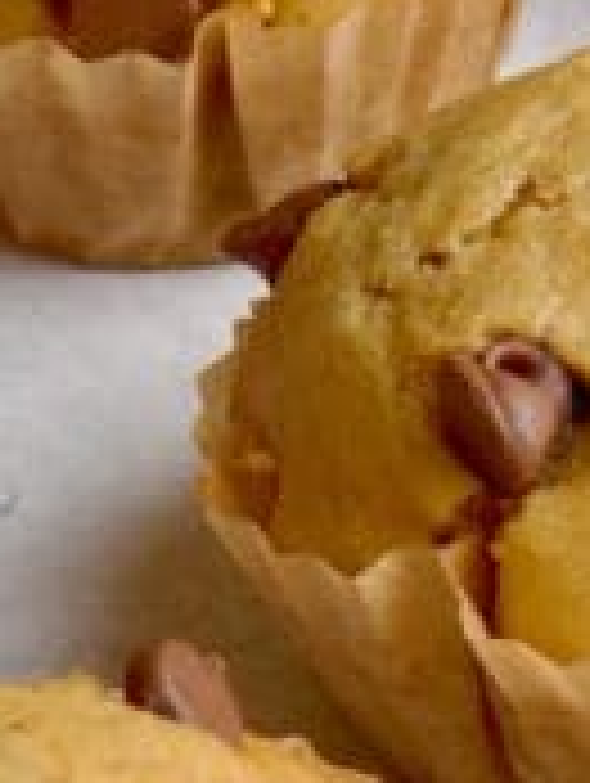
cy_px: 486
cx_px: 806
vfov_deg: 7.8
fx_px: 5736
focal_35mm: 253
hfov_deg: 5.8
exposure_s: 1/160
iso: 2000
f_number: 11
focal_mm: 85
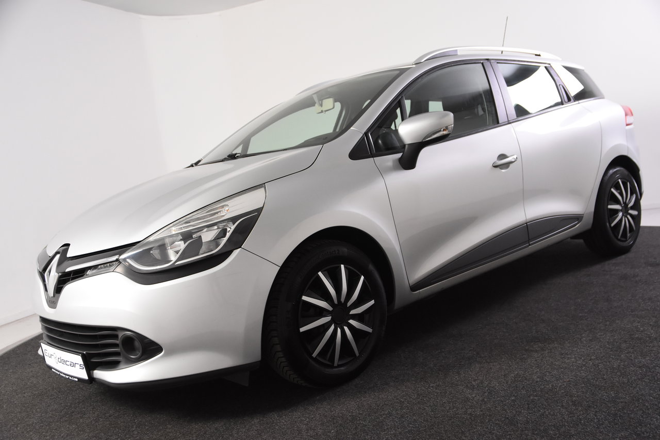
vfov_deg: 36.9
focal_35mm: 36
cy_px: 220
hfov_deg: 53.1
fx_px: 660
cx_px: 330
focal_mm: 24
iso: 1600
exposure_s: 1/80
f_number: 4.5
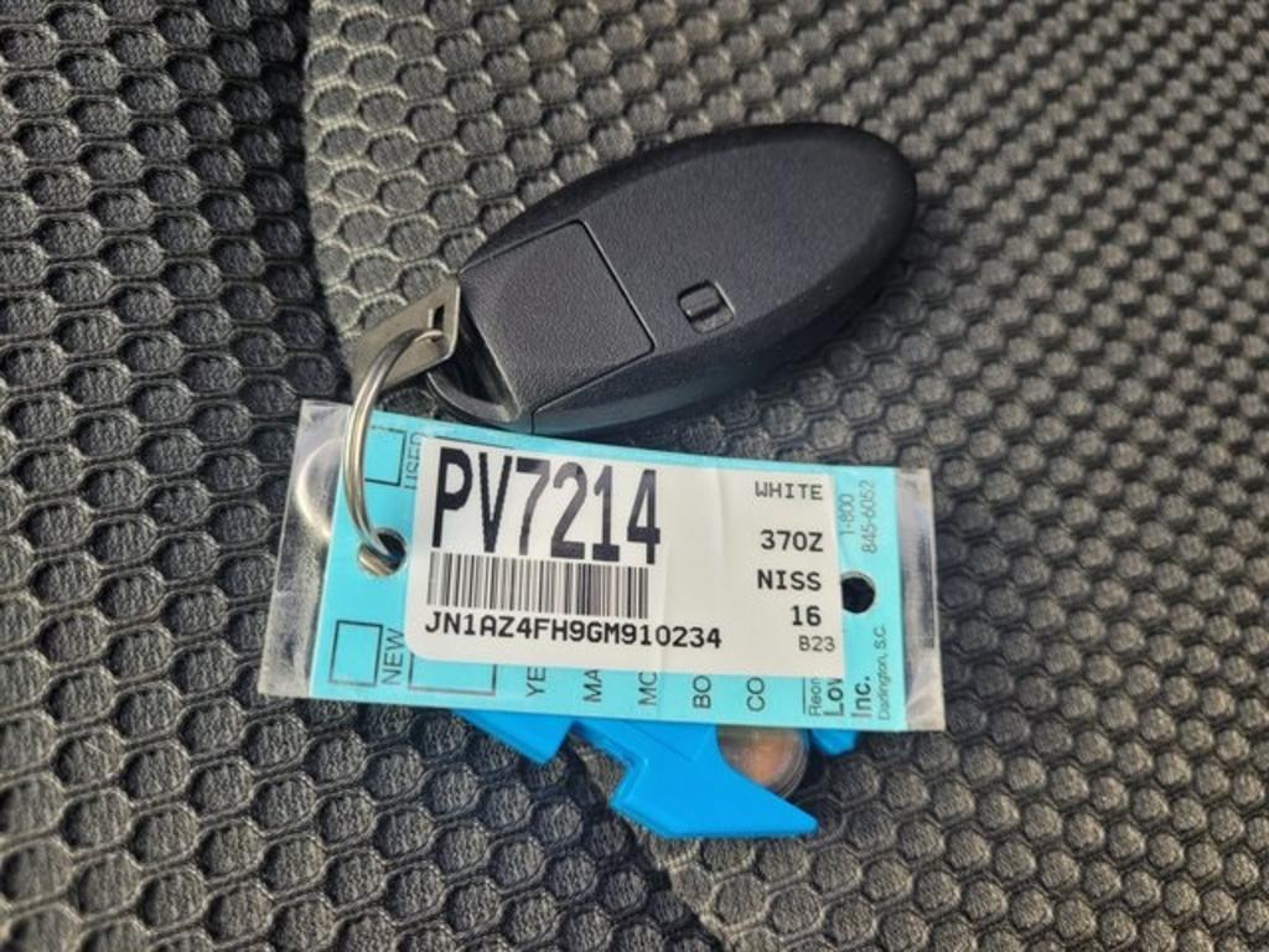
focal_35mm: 26
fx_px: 953
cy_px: 476
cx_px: 634
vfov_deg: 53.1
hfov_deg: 67.3
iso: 40
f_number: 1.8
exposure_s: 1/164
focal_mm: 5.4
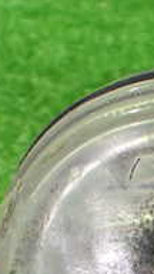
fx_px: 740
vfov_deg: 20.3
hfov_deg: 11.3
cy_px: 274
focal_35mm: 102
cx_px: 250
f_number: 2.3
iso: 1000
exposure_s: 1/30
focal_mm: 5.4
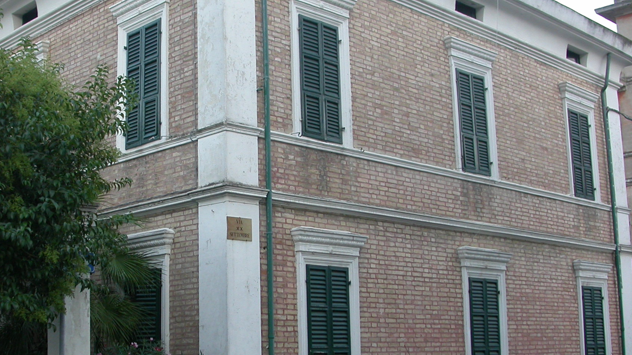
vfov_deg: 21.8
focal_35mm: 55
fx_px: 922
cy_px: 197
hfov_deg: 37.6
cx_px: 233
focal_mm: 7.85
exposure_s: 1/46.6
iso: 100
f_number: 3
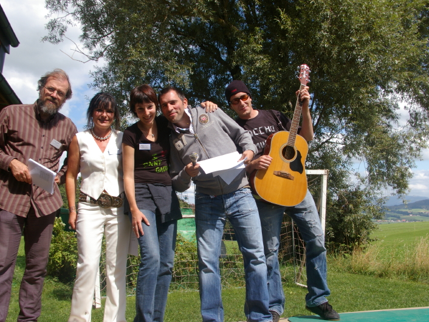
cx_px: 221
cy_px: 161
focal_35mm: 38
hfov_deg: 49.5
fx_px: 465
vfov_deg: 38.2
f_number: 11
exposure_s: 1/180
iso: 200
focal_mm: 23
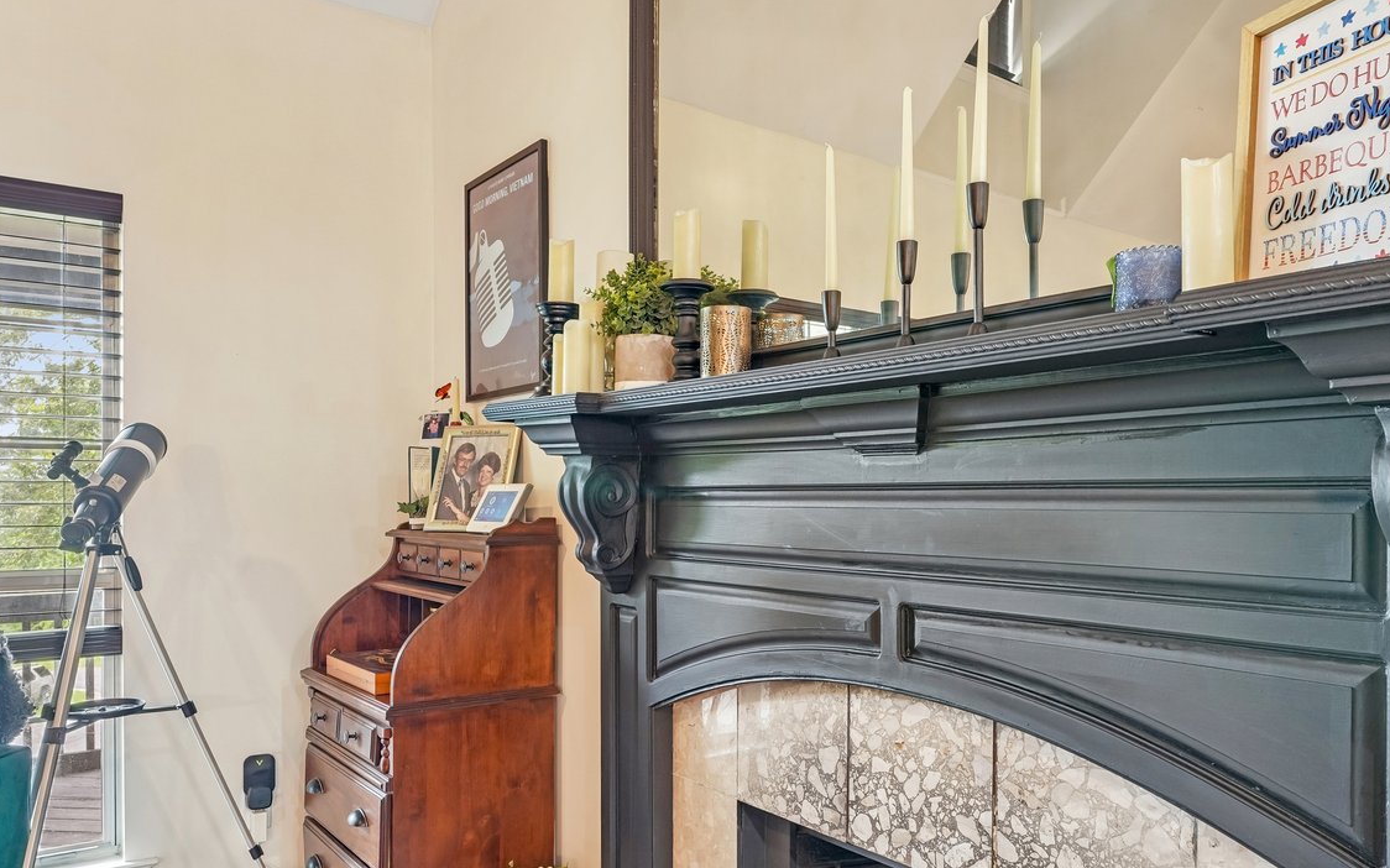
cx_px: 744
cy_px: 505
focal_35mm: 26
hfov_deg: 70.3
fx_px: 985
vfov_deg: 47.4
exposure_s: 1/4
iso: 400
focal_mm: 14
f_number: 8
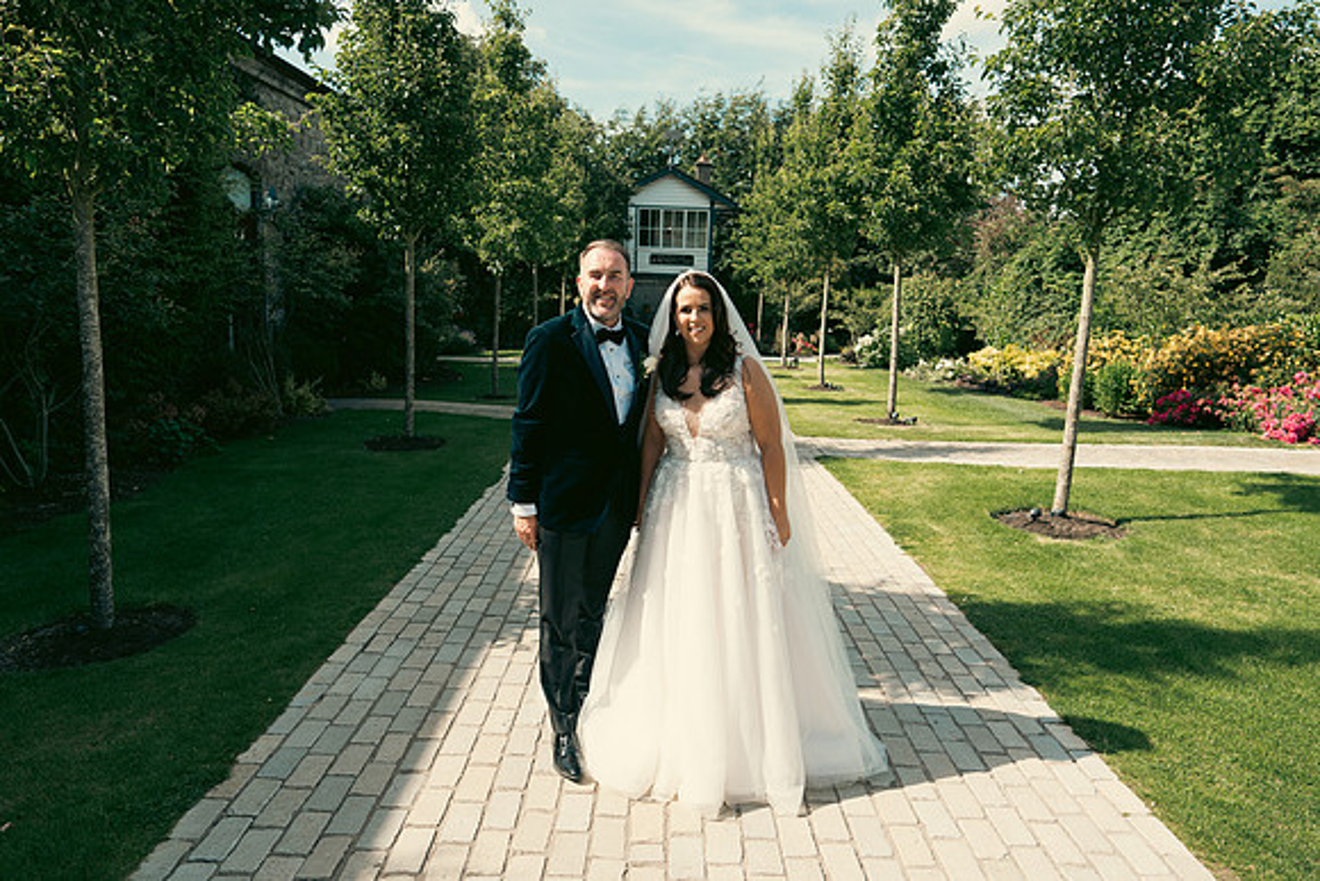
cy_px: 440
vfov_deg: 53.2
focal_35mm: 24
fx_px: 880
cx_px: 660
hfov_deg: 73.7
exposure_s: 1/800
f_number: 3.5
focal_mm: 24
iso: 125
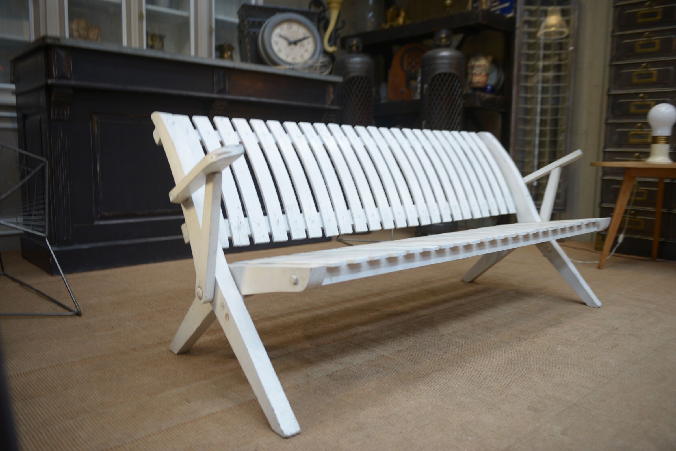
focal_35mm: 31
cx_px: 338
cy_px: 226
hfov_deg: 60.3
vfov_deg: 42.3
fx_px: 582
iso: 200
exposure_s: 1/60
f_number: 2.8
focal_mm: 31
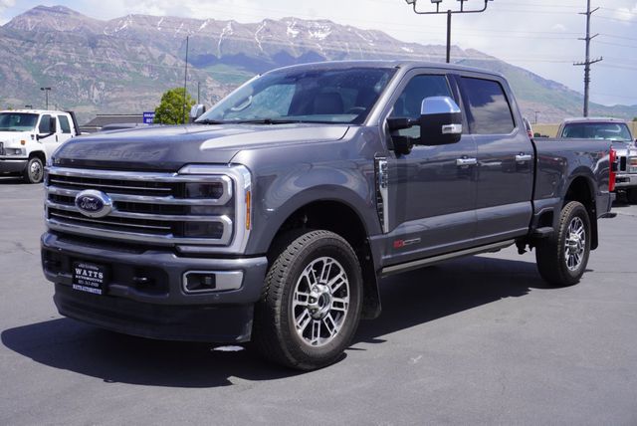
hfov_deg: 44.9
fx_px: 770
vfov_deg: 30.9
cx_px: 318
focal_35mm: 44
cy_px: 213
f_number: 11
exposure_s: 1/125
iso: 100
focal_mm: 29
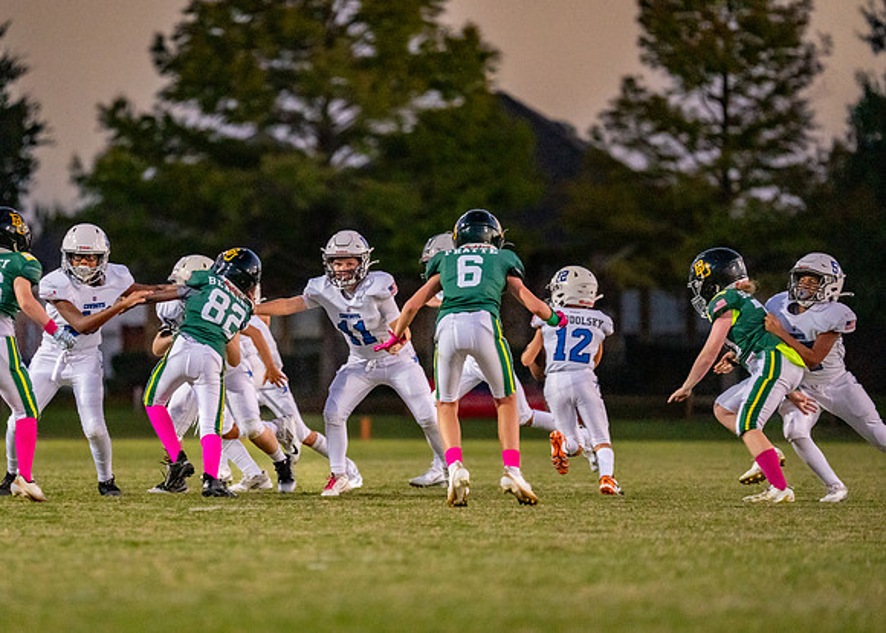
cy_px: 359
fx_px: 6364
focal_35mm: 253
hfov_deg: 8.0
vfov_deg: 5.7
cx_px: 331
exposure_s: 1/1250
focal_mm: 200
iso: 4000
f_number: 2.8
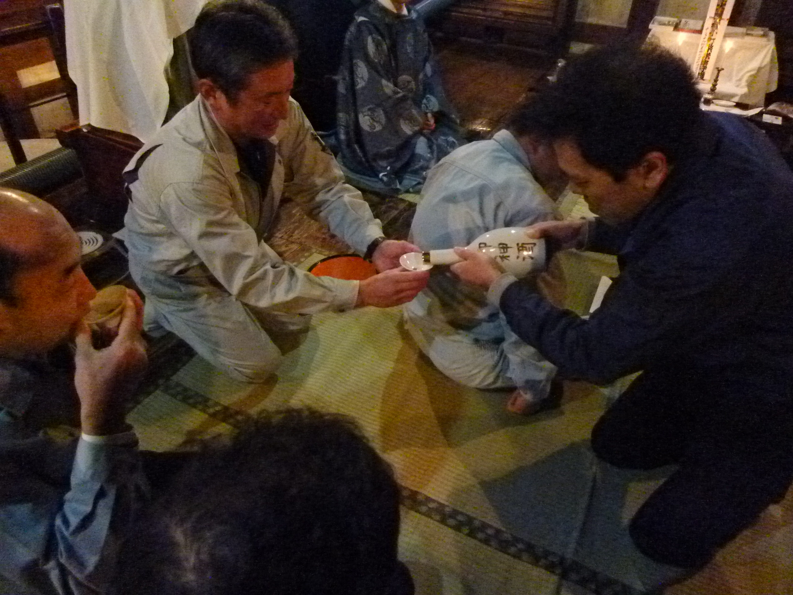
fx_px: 550
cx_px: 396
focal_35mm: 24
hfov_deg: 71.6
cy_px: 298
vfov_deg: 56.8
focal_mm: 4.3
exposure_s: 1/15
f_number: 2.2
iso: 1600
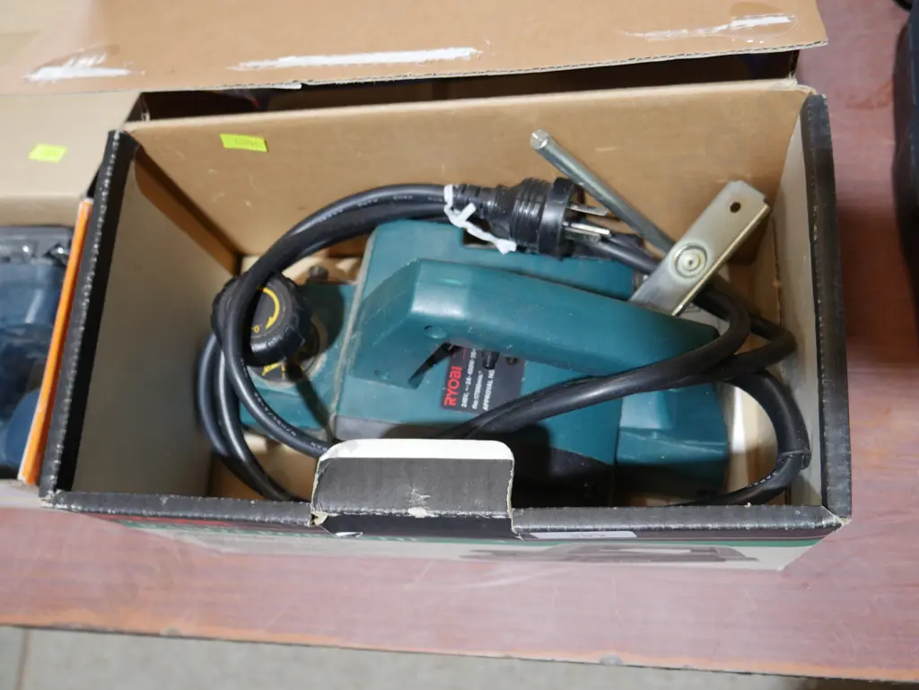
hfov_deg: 51.3
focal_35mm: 36
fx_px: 956
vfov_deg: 39.7
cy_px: 345
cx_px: 460
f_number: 4
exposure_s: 1/60
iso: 500
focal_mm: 18
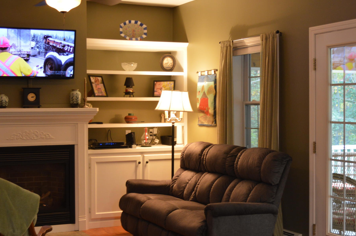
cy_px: 129
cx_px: 204
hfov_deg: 33.4
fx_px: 593
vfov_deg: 22.6
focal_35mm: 60
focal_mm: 24
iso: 400
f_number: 4
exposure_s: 1/20
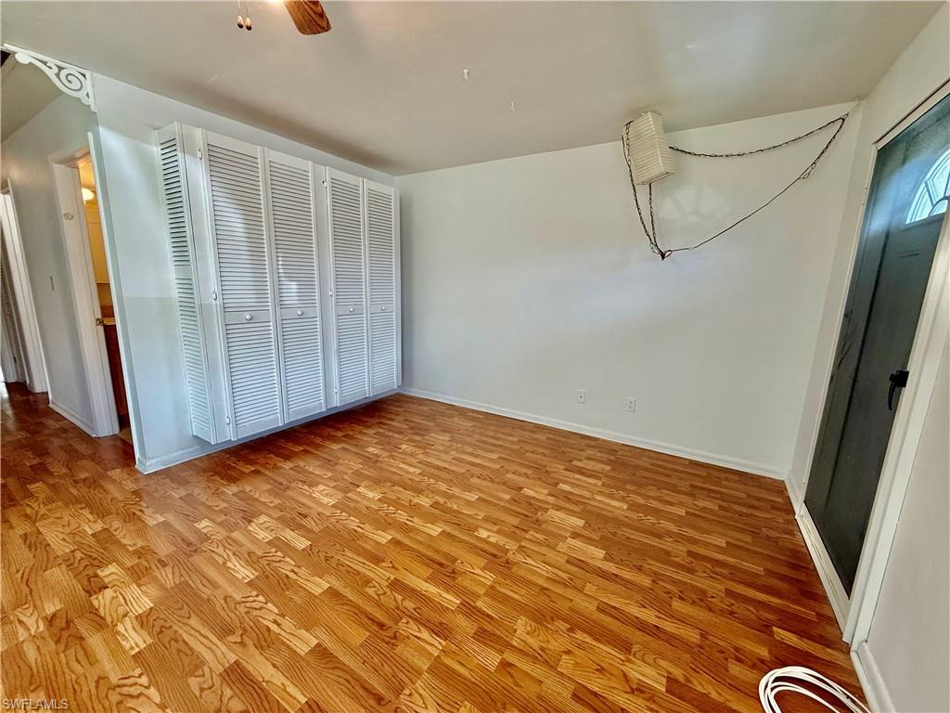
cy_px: 356
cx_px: 475
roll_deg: -1.7
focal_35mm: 14
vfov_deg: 85.7
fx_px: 384
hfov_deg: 102.1
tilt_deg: -10.4
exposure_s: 1/120
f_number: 2.2
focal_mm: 2.22
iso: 125
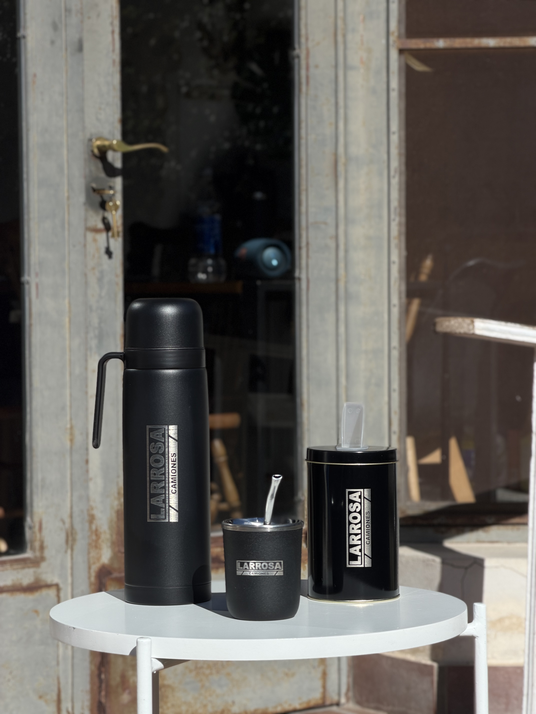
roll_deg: +0.2
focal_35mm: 100
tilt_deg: -2.7
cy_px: 357
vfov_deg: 19.6
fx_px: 2065
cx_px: 268
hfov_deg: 14.8
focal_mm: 16.89
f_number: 2.8
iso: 20
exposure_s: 1/1017
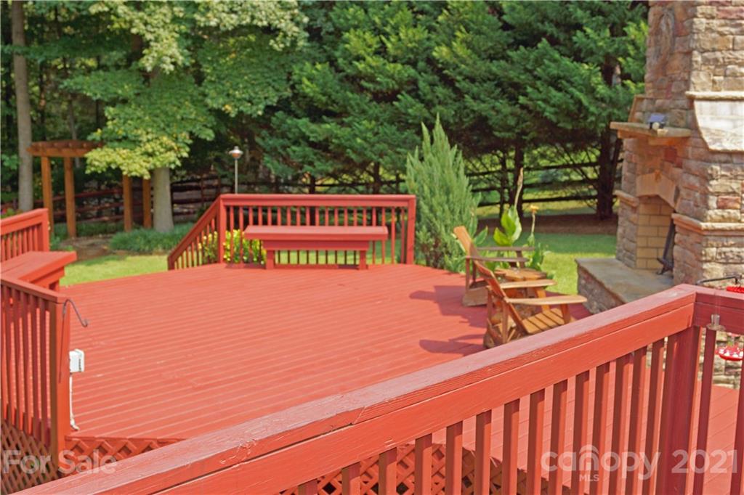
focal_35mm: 39
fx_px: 806
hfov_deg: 49.6
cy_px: 248
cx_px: 372
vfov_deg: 34.2
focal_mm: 26
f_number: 6.3
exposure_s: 1/160
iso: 100
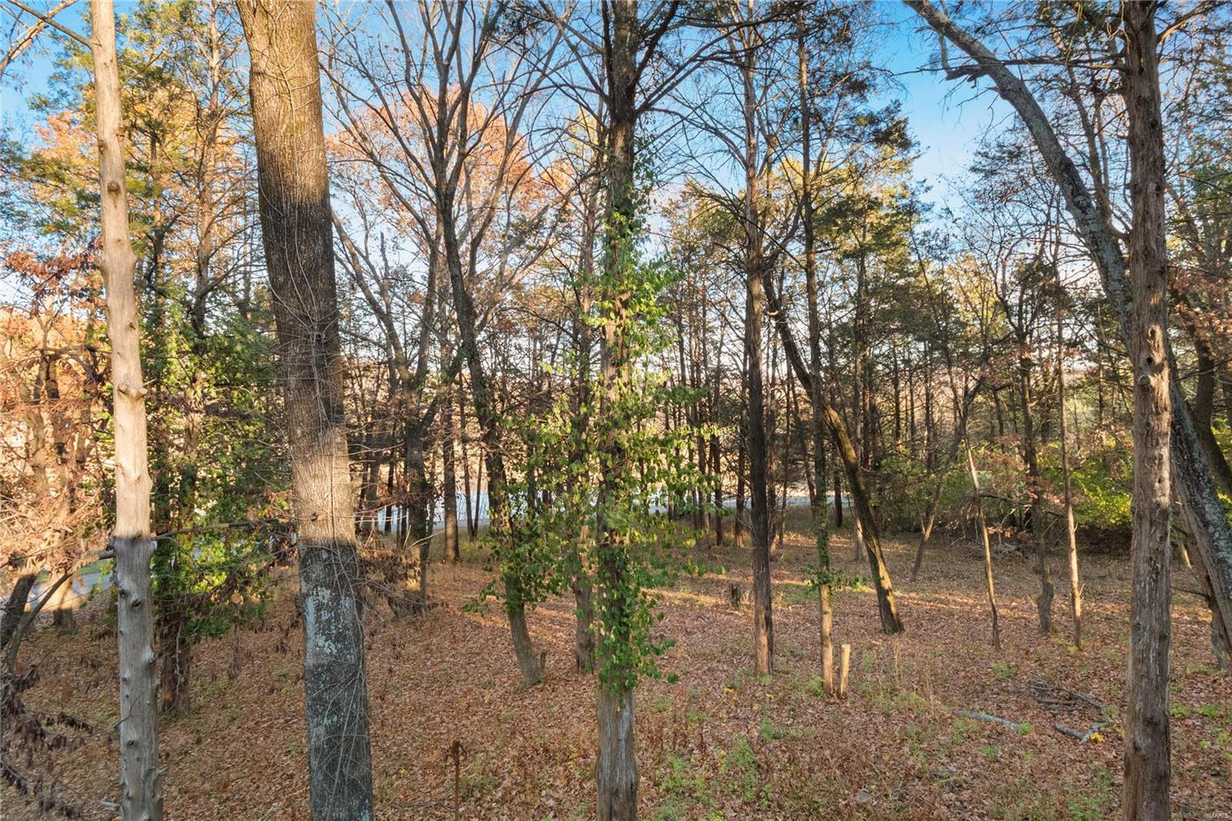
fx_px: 547
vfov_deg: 73.7
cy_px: 410
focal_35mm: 16
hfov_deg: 96.7
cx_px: 616
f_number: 8
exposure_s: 1/30
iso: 400
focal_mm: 8
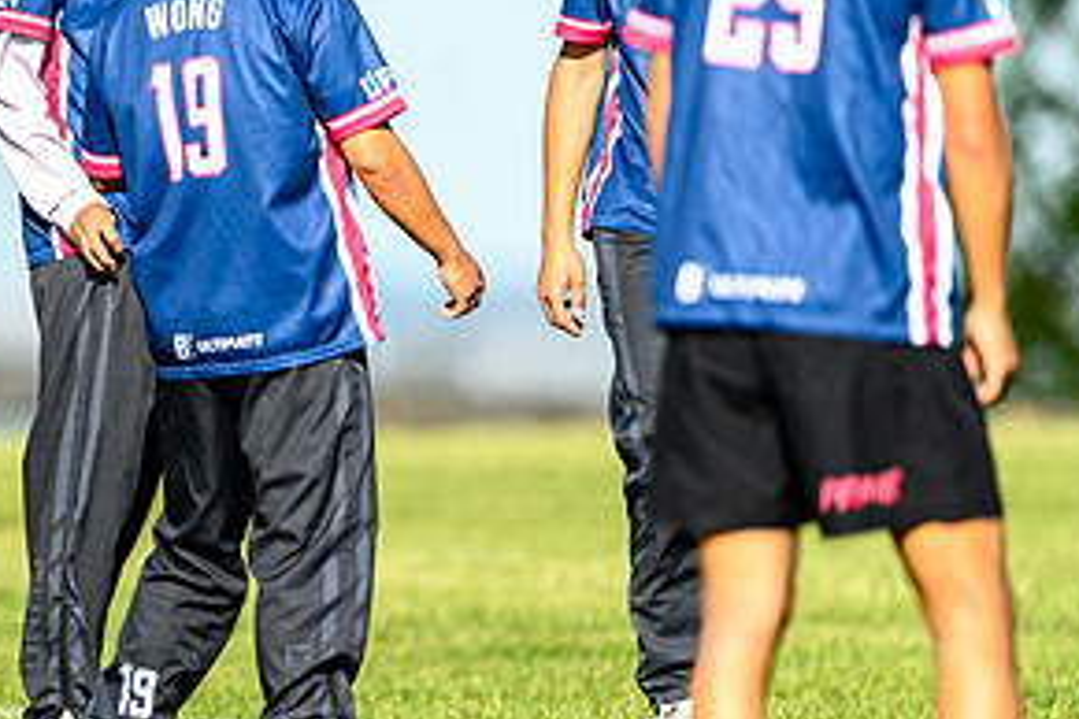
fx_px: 32847
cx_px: -328
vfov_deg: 1.3
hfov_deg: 1.9
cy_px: 305
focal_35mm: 1096
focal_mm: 400
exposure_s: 1/1600
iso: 100
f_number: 3.2
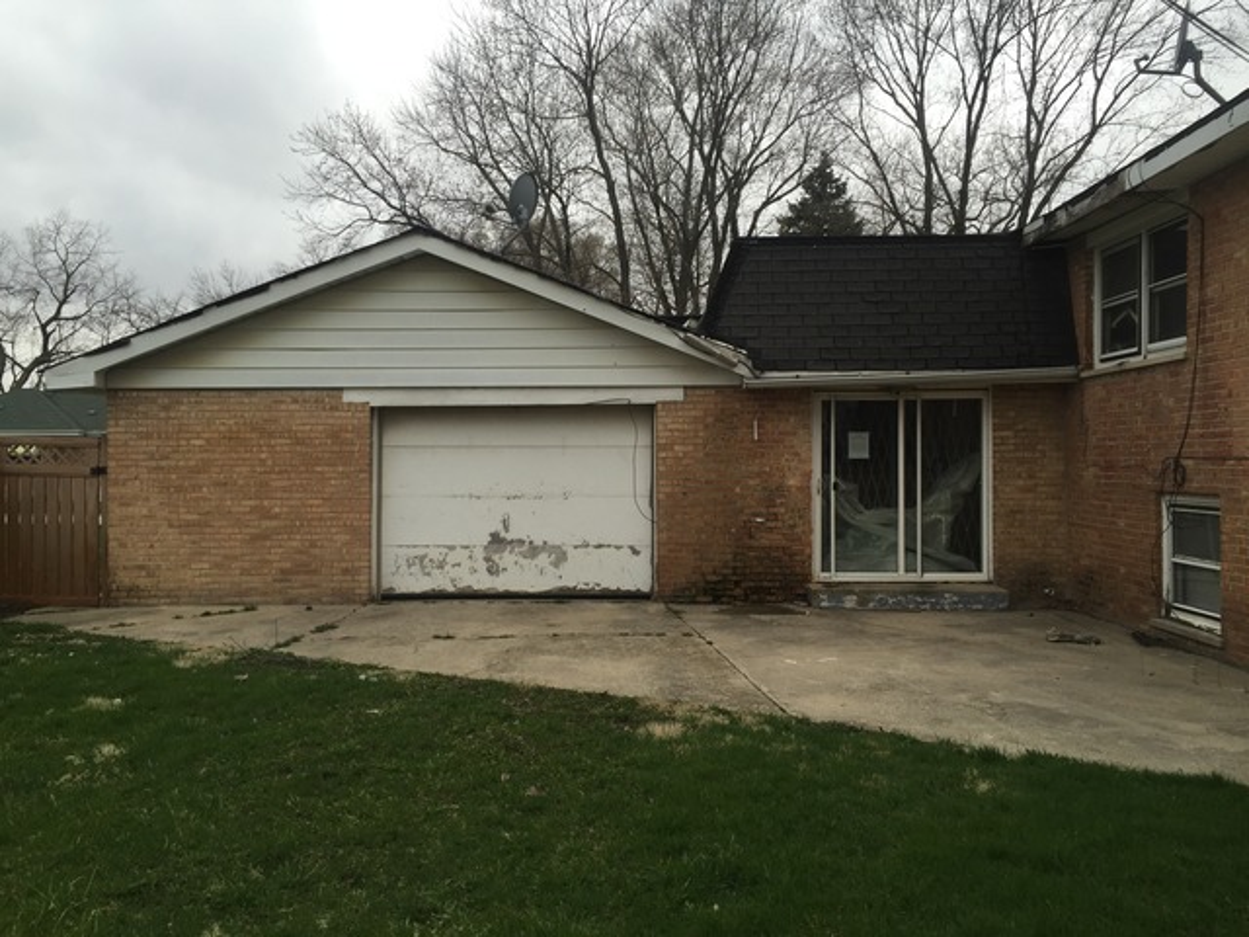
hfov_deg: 61.7
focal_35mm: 29
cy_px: 468
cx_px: 624
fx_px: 1046
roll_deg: -1.5
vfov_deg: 48.2
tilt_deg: +2.3
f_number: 2.2
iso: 32
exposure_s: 1/132
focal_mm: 4.15
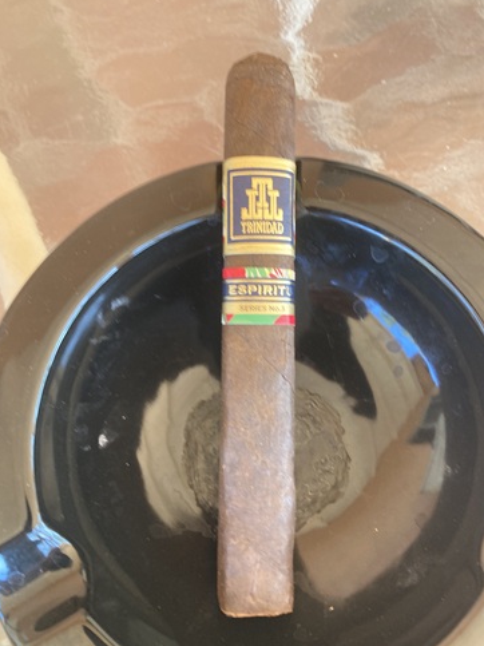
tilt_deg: -72.7
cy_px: 328
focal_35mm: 29
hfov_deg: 48.2
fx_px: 541
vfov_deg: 61.7
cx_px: 243
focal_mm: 3.99
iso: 80
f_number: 1.8
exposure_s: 1/83
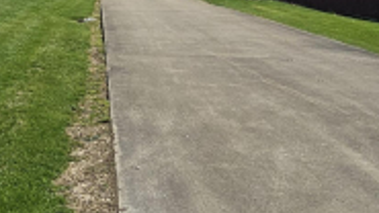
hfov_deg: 34.0
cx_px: -58
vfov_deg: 22.1
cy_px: -25
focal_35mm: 51
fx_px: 512
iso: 50
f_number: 2.2
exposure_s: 1/5638
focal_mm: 2.2
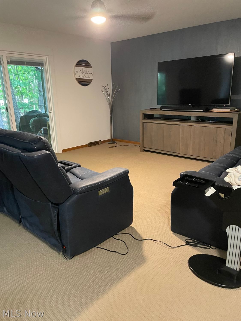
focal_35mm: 26
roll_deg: +0.9
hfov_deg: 53.1
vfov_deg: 67.3
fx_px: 241
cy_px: 160
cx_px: 120
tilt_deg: -15.2
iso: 500
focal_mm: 4.2
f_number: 1.6
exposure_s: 1/30
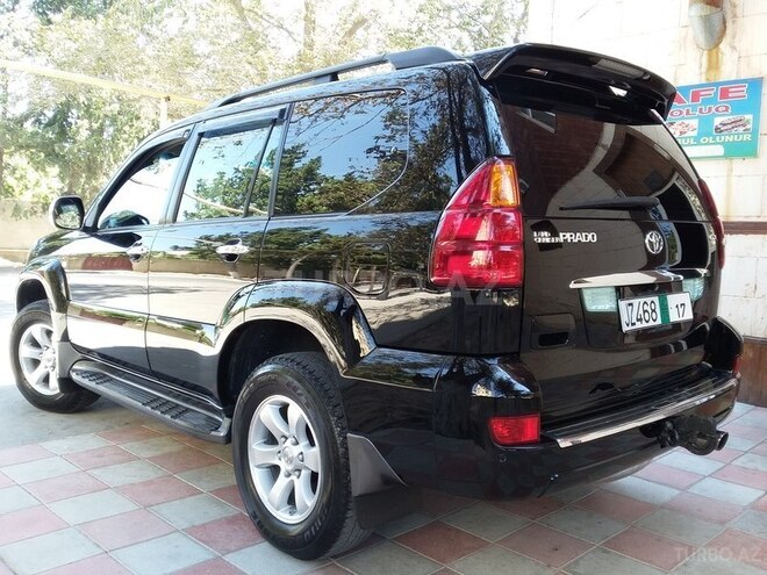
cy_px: 288
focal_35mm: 31
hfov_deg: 58.4
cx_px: 384
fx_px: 687
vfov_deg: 45.4
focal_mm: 3.3
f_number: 2.2
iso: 64
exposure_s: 1/50
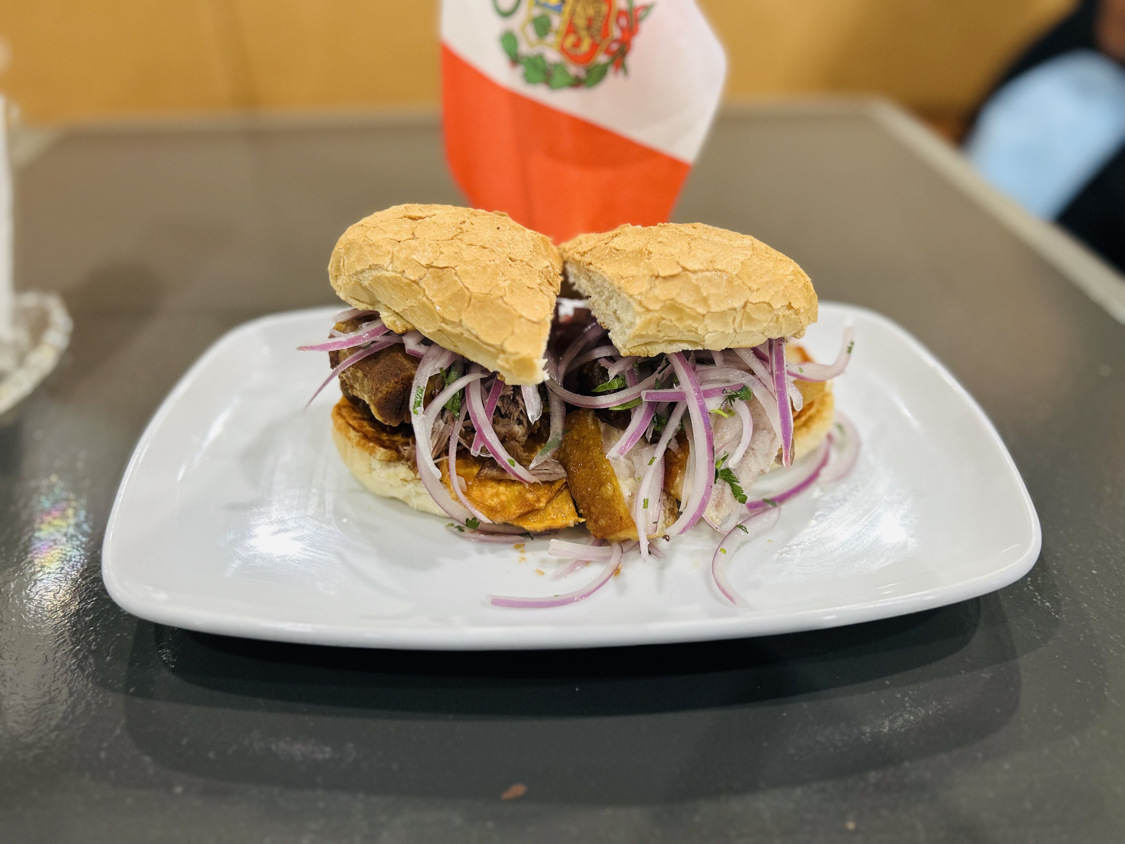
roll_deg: +0.4
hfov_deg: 67.3
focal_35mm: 26
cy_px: 422
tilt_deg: -35.8
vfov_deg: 53.1
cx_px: 562
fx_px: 845
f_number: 1.5
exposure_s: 1/60
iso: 160
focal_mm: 5.7
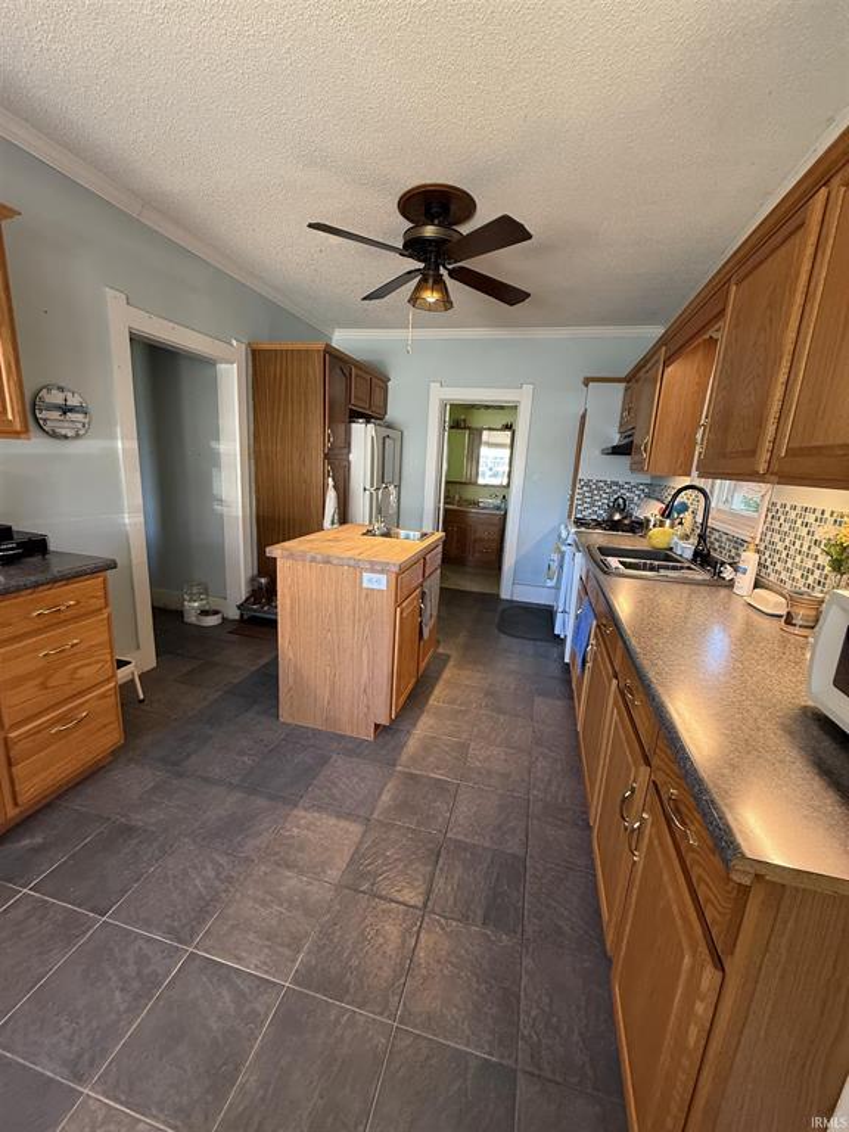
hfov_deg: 85.7
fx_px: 458
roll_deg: -4.3
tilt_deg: -13.4
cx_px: 424
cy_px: 566
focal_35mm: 14
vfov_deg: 102.1
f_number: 2.2
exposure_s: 1/60
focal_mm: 2.22
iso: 200
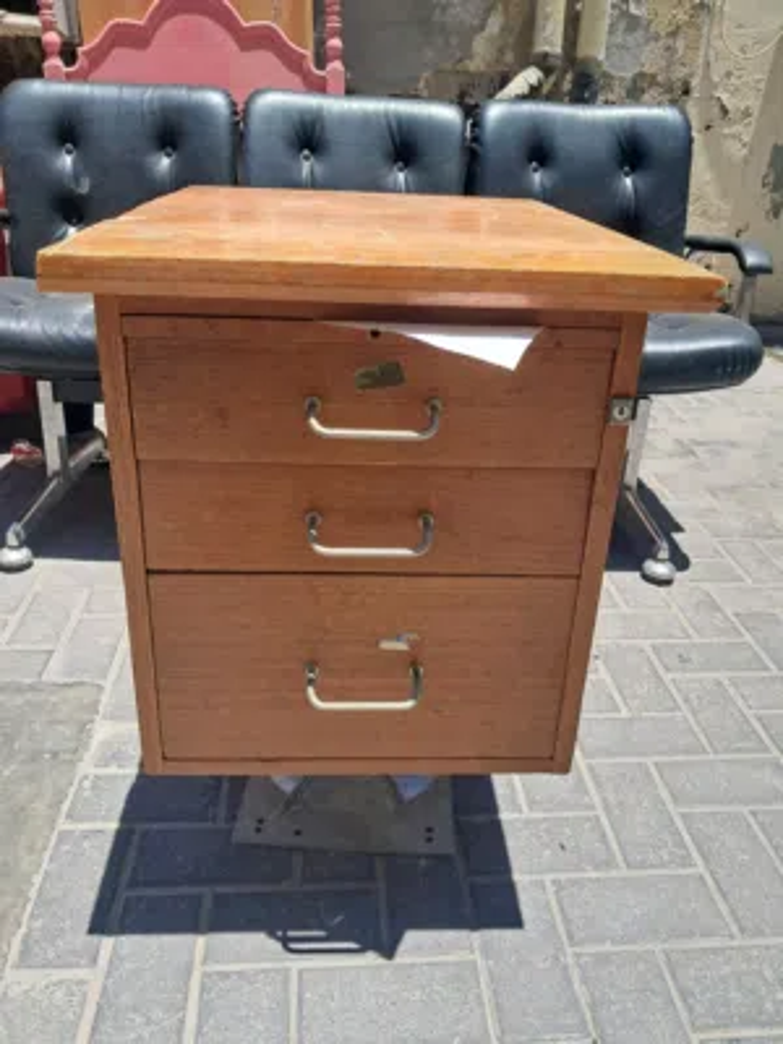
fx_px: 814
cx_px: 392
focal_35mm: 27
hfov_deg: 51.4
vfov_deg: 65.3
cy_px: 522
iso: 50
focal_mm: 4
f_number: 1.8
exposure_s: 1/443
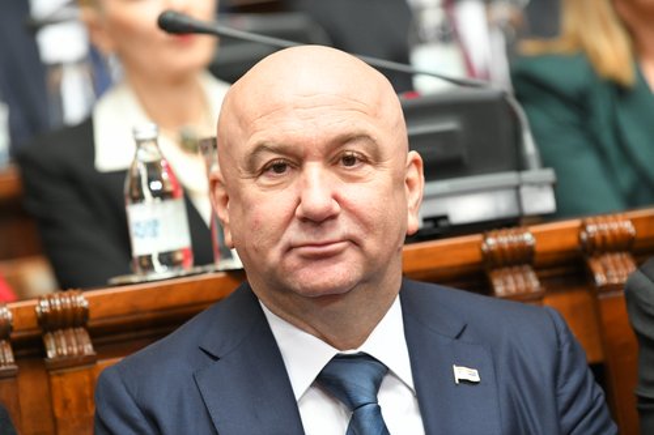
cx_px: 327
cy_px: 218
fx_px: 3632
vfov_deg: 6.9
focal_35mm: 200
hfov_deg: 10.3
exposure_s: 1/320
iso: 3200
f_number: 4
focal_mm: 200
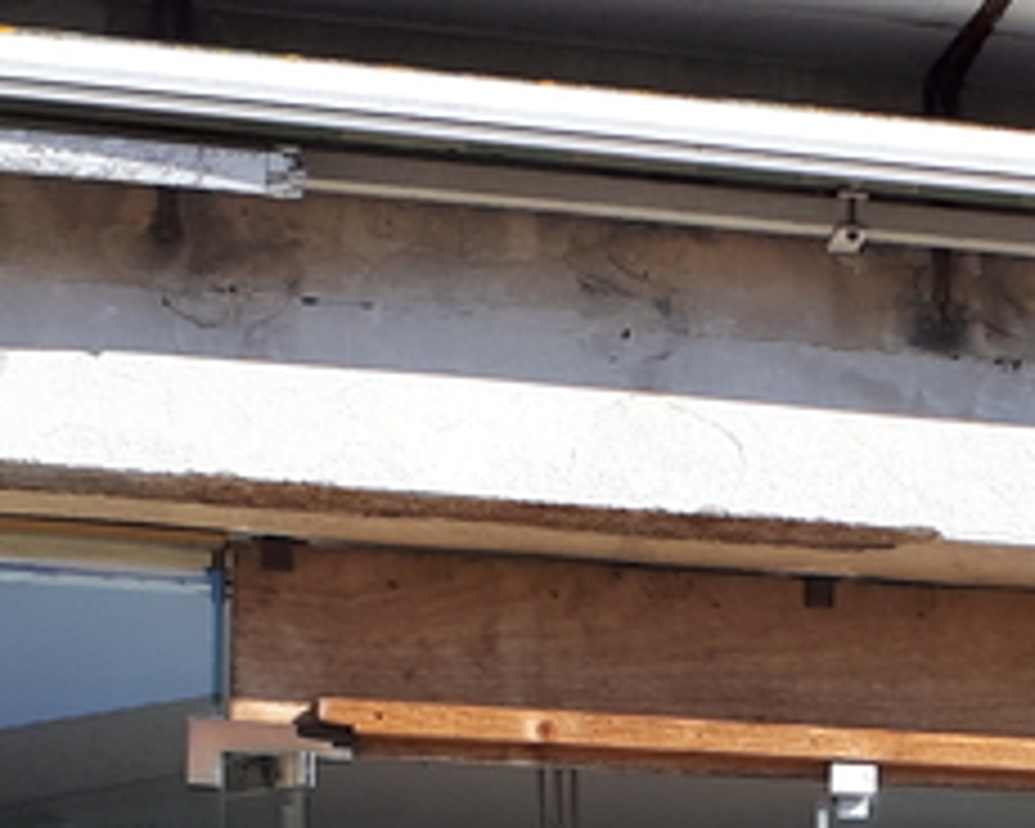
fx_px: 3370
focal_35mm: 110
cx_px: 1048
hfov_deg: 17.1
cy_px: 1242
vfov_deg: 13.2
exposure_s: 1/890
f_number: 1.9
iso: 40
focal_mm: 3.6
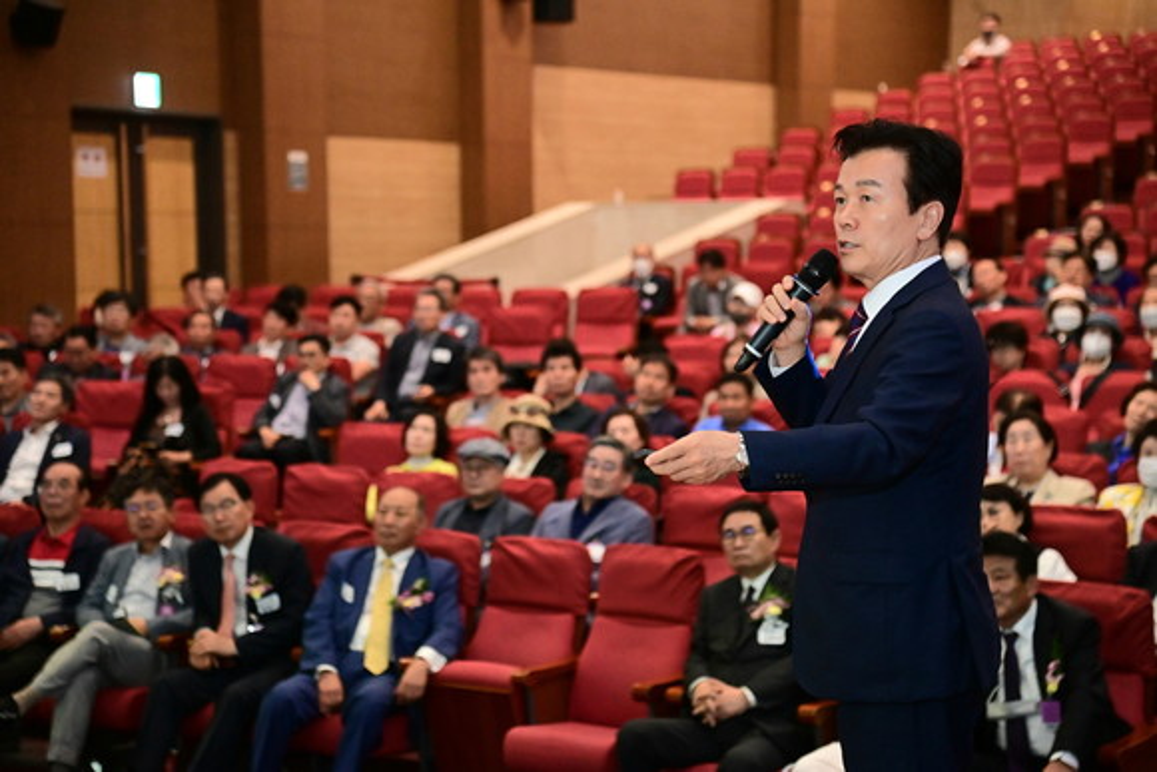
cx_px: 578
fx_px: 2636
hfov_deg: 24.8
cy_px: 386
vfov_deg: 16.7
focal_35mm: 82
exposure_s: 1/200
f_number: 4
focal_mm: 82
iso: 10000
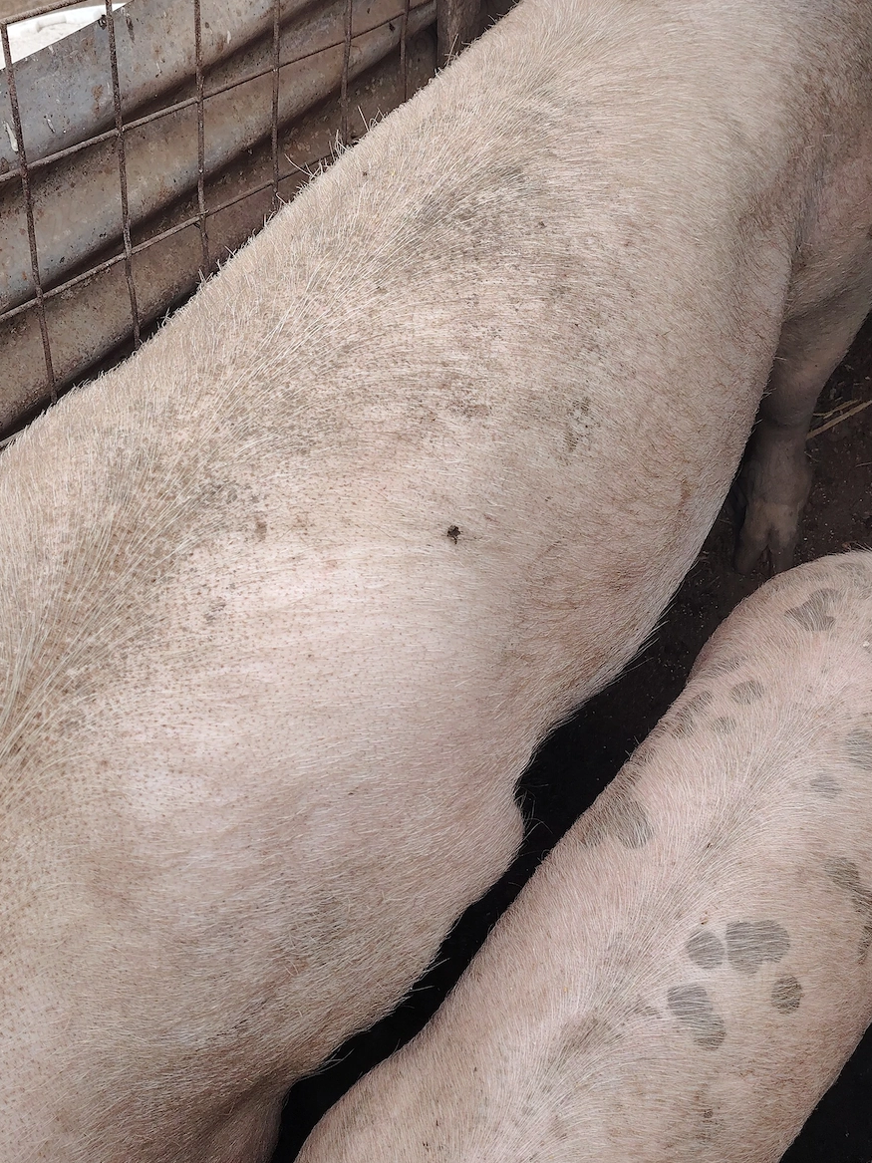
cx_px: 393
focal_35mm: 40
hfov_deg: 35.9
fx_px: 1344
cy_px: 545
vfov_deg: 46.8
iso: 419
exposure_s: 1/900
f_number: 1.75
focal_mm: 5.25
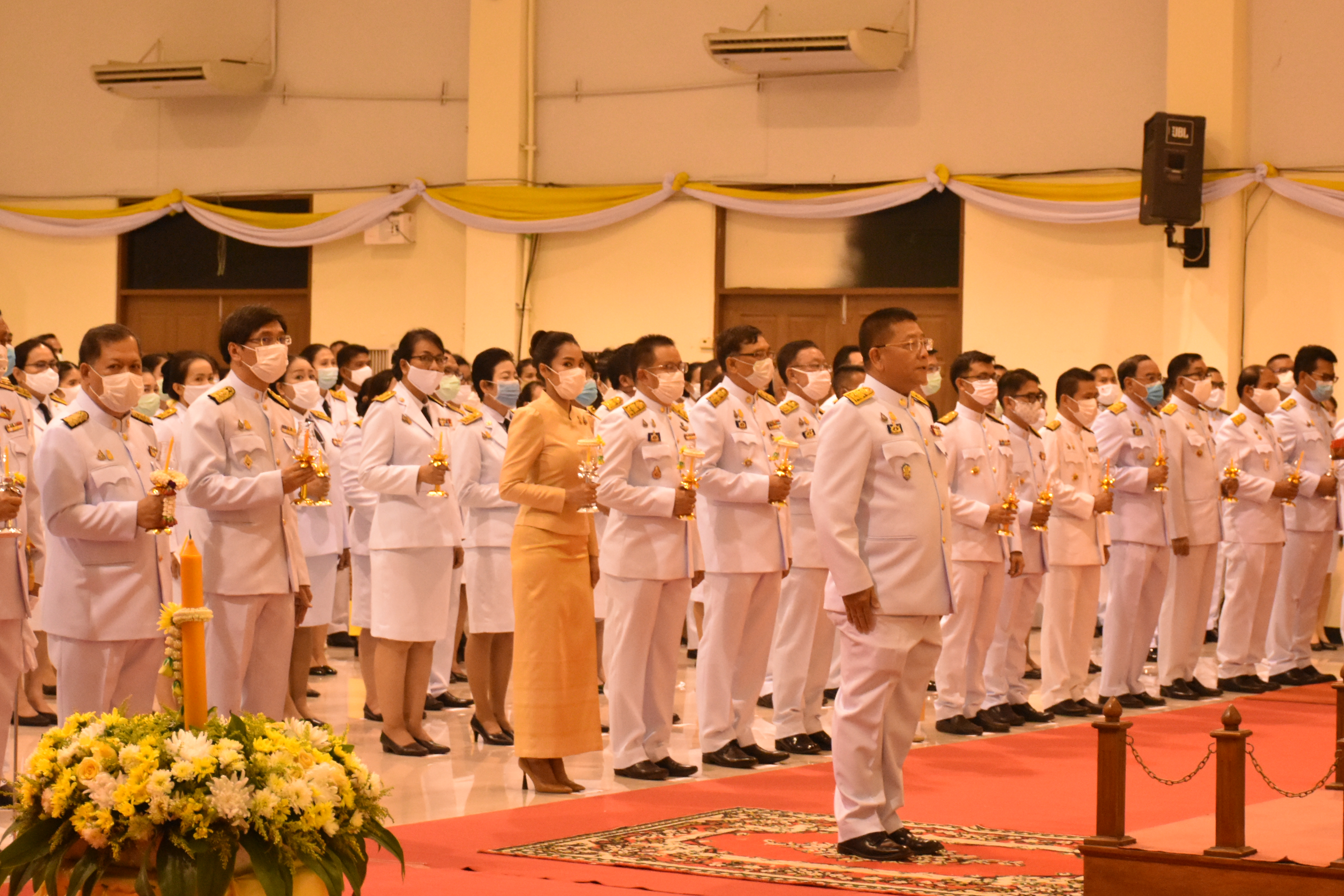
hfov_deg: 22.9
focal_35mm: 89
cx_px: 746
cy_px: 426
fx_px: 3322
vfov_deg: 15.4
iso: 4000
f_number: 5
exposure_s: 1/100
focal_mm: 48
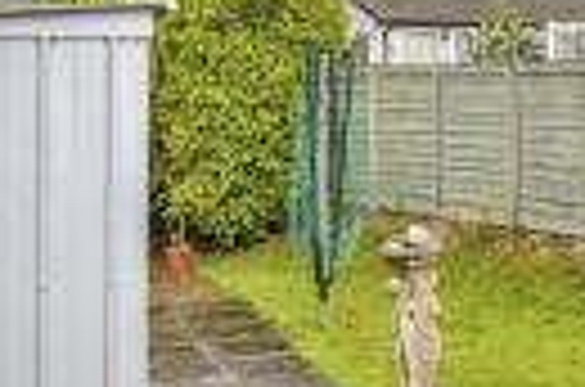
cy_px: 34
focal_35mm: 55
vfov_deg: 23.8
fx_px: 892
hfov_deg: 31.5
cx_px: 670
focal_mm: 10
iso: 200
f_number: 8
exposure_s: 1/100
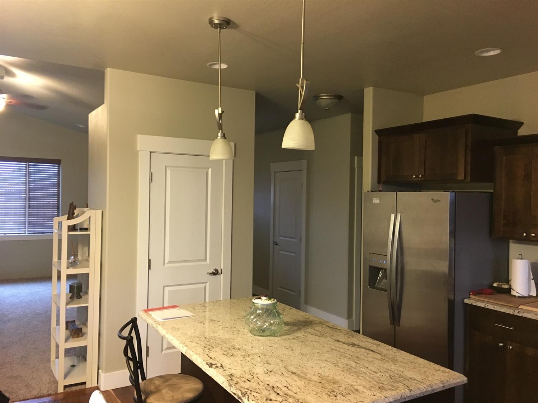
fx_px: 451
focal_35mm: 29
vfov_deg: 48.2
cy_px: 202
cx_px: 269
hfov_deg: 61.7
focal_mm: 4.15
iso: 200
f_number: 2.2
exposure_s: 1/17
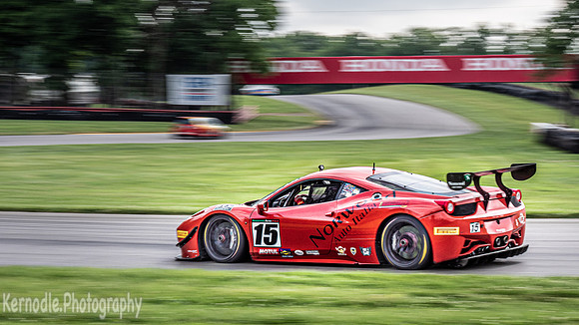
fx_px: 1855
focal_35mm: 121
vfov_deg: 10.0
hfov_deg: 17.7
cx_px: 297
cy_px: 168
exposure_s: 1/125
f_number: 10
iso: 200
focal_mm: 54
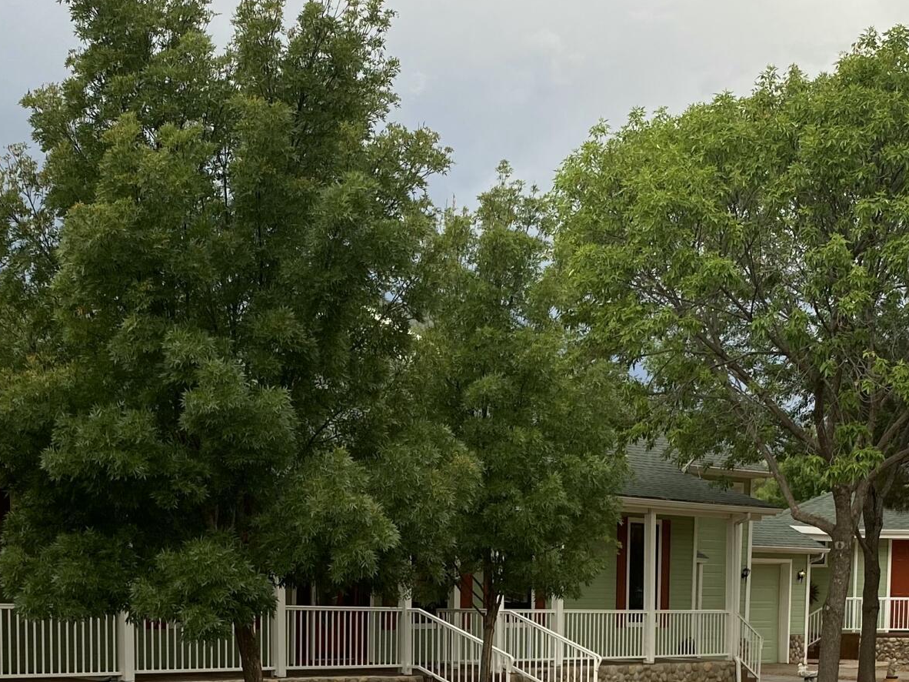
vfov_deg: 21.1
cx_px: 392
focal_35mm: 66
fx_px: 1733
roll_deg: -0.5
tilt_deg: -5.0
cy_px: 750
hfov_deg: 29.4
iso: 32
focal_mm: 4.25
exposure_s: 1/246
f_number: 1.8
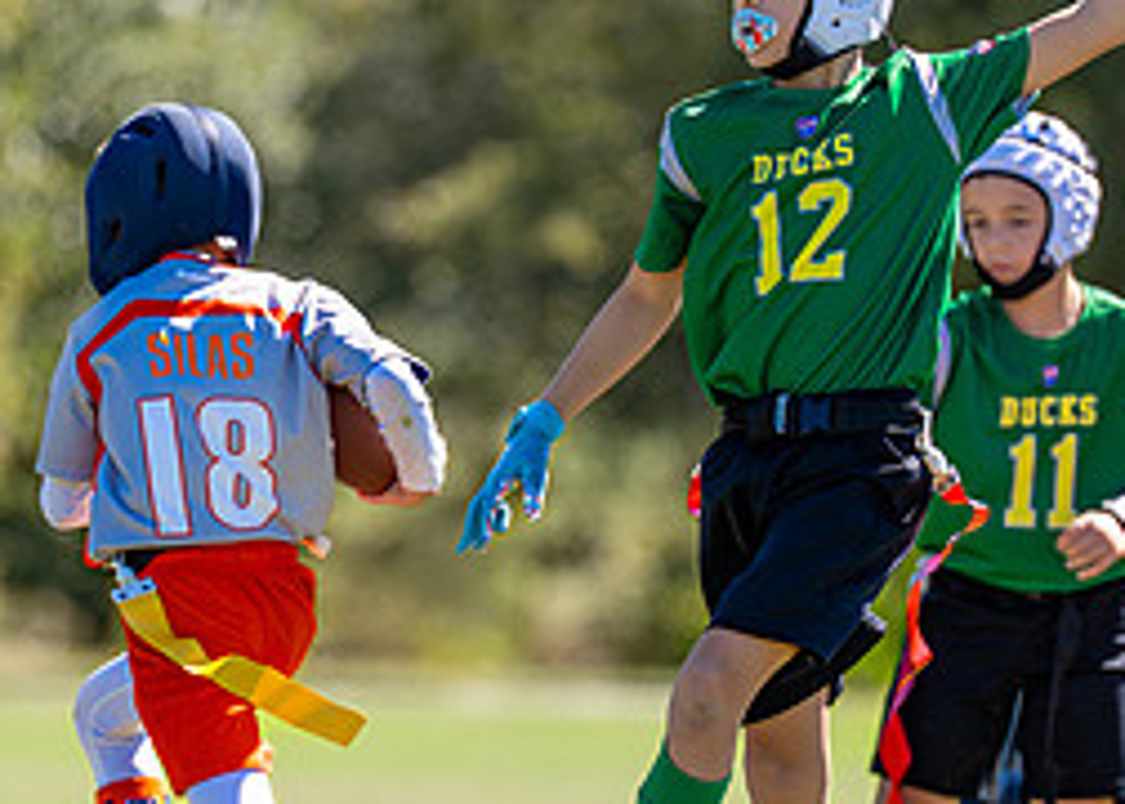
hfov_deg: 3.9
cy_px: 435
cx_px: 558
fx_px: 16487
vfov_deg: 2.8
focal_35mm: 516
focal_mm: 200
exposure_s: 1/2000
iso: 200
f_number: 2.8
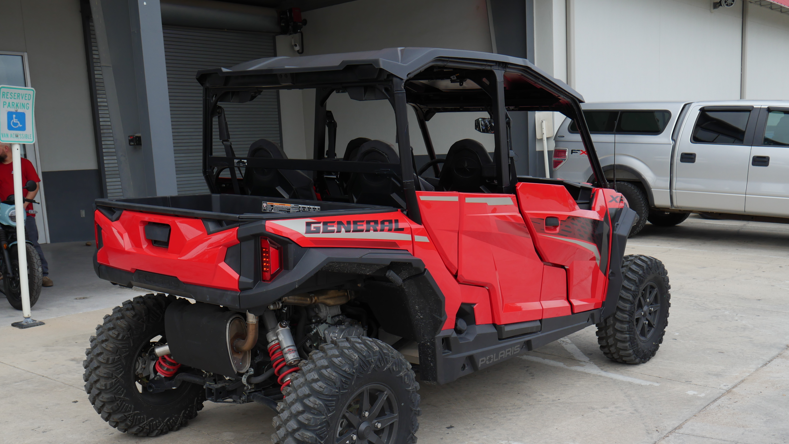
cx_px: 389
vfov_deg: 30.9
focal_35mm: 38
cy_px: 300
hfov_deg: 52.8
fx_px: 795
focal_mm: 17
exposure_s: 1/160
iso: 200
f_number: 5
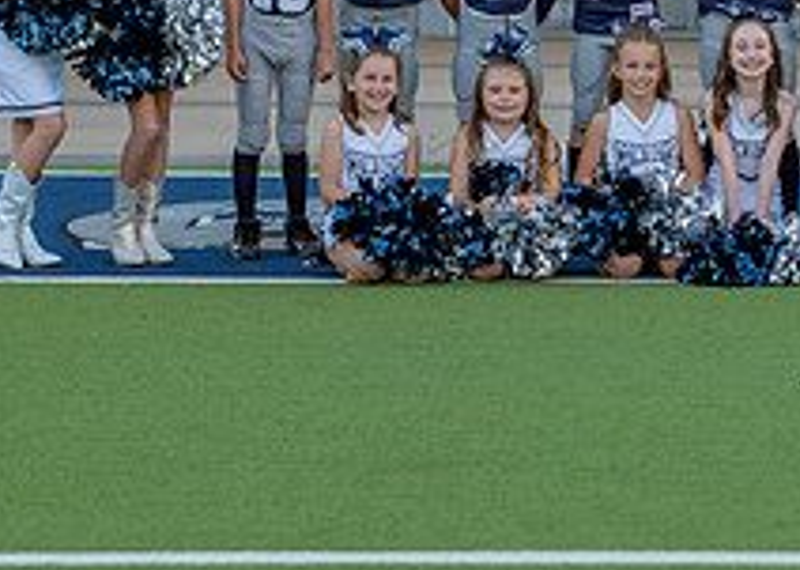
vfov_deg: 8.6
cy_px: 88
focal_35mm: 166
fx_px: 3768
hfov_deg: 11.9
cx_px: 945
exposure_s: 1/320
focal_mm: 50
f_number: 2
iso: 100
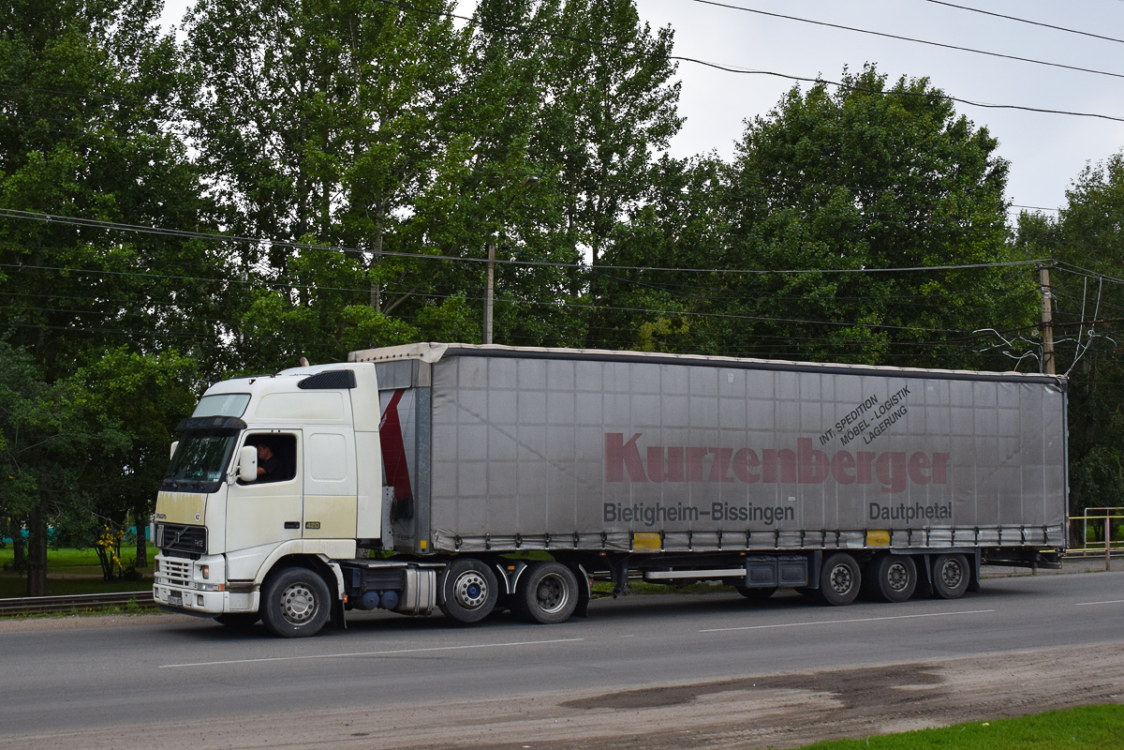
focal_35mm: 45
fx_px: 1405
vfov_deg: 29.9
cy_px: 375
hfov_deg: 43.6
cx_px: 562
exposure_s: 1/1250
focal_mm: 30
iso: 400
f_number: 6.3
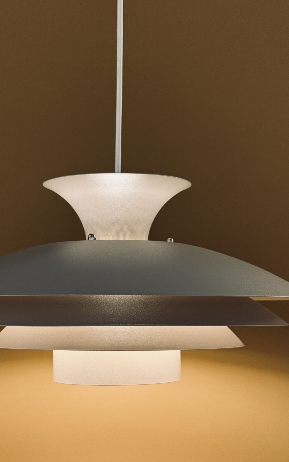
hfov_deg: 21.3
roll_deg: -0.7
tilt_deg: +5.7
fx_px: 768
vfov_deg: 33.5
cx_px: 119
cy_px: 237
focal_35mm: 61
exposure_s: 1/100
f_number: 1.78
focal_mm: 6.76
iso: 80
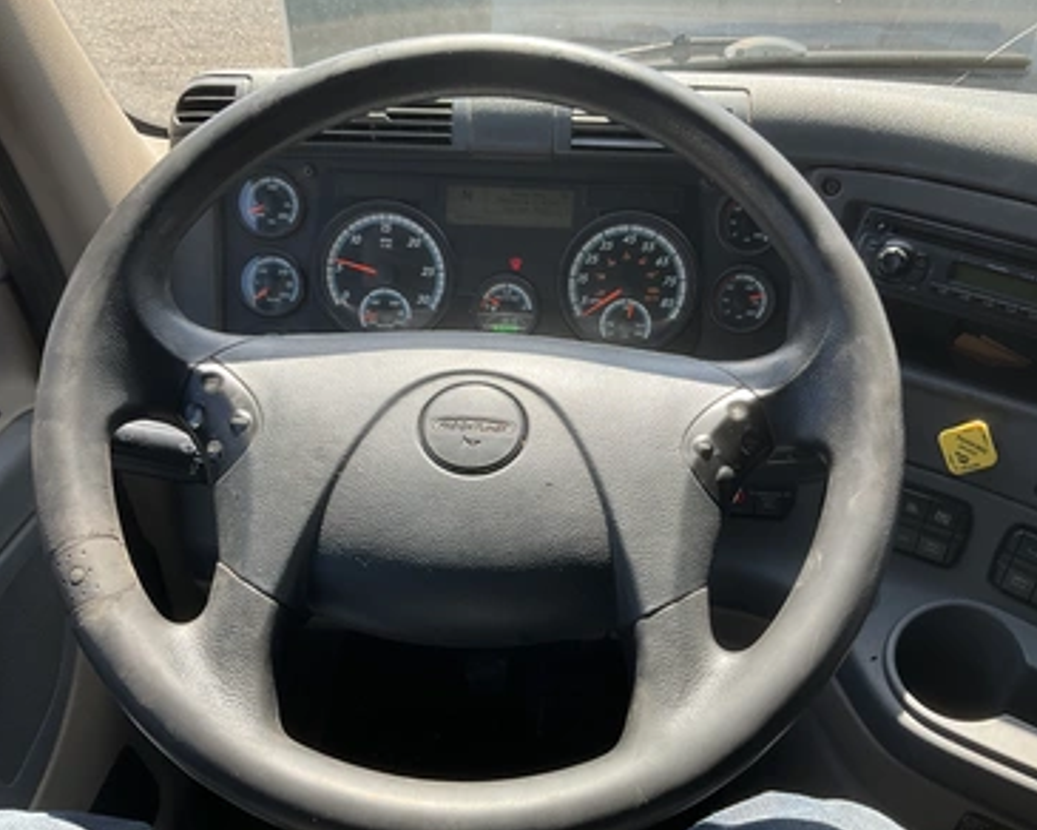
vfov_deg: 47.1
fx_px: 951
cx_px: 537
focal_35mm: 31
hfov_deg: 57.2
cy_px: 418
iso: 20
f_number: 1.8
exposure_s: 1/237
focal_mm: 3
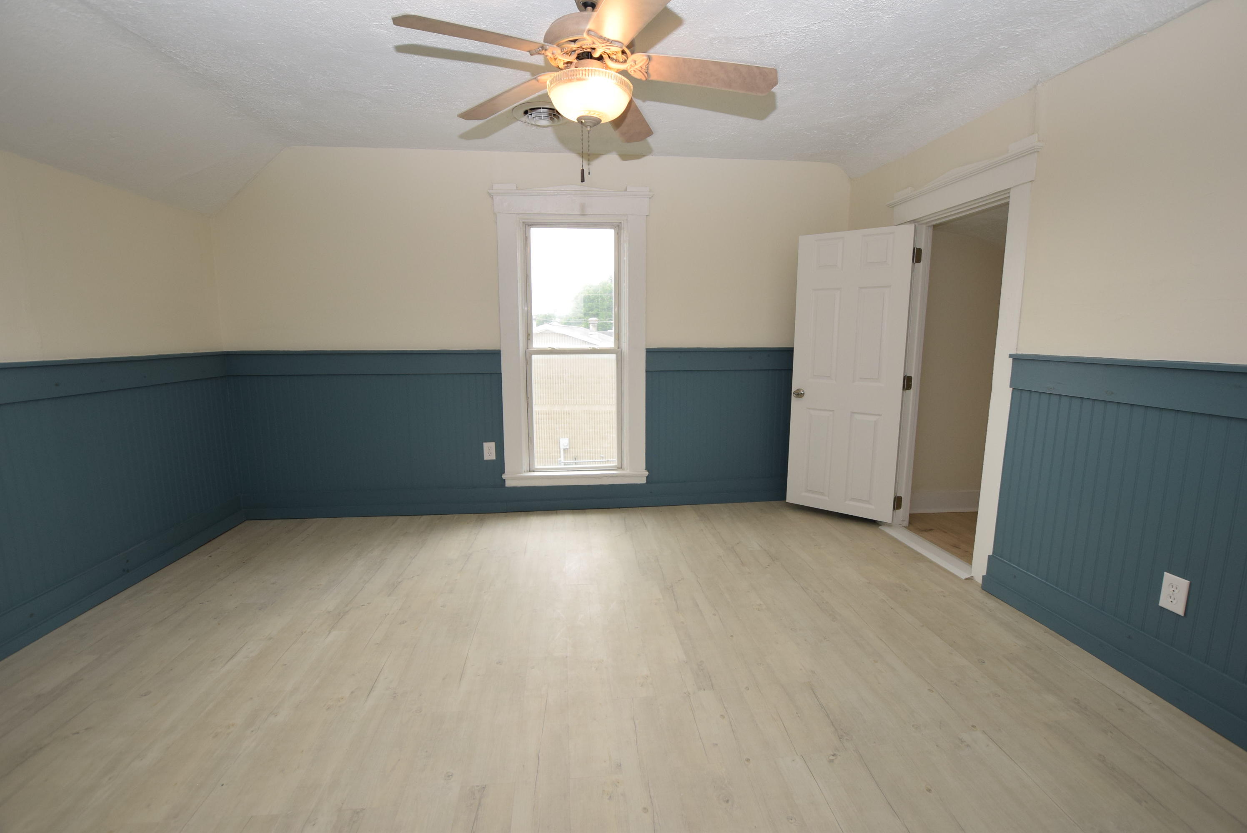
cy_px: 416
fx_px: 520
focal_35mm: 15
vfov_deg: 77.4
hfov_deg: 100.3
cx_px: 624
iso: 560
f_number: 5.6
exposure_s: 1/125
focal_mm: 10
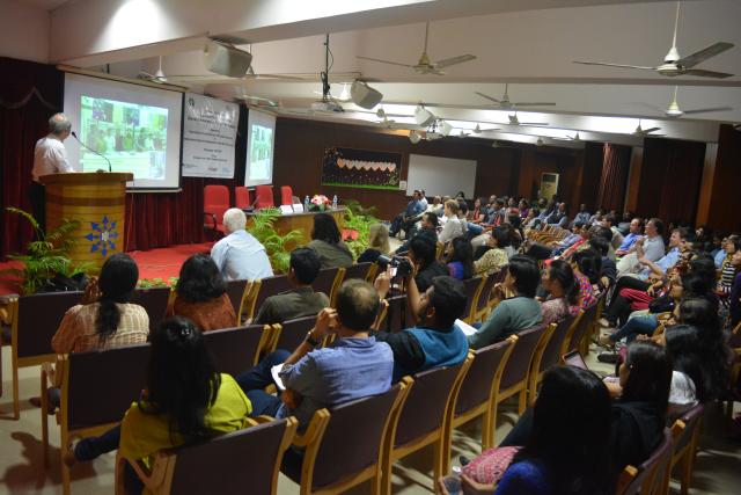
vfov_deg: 48.0
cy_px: 248
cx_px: 370
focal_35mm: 27
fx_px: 556
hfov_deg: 67.4
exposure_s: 1/30
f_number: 3.5
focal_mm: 18
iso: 2200
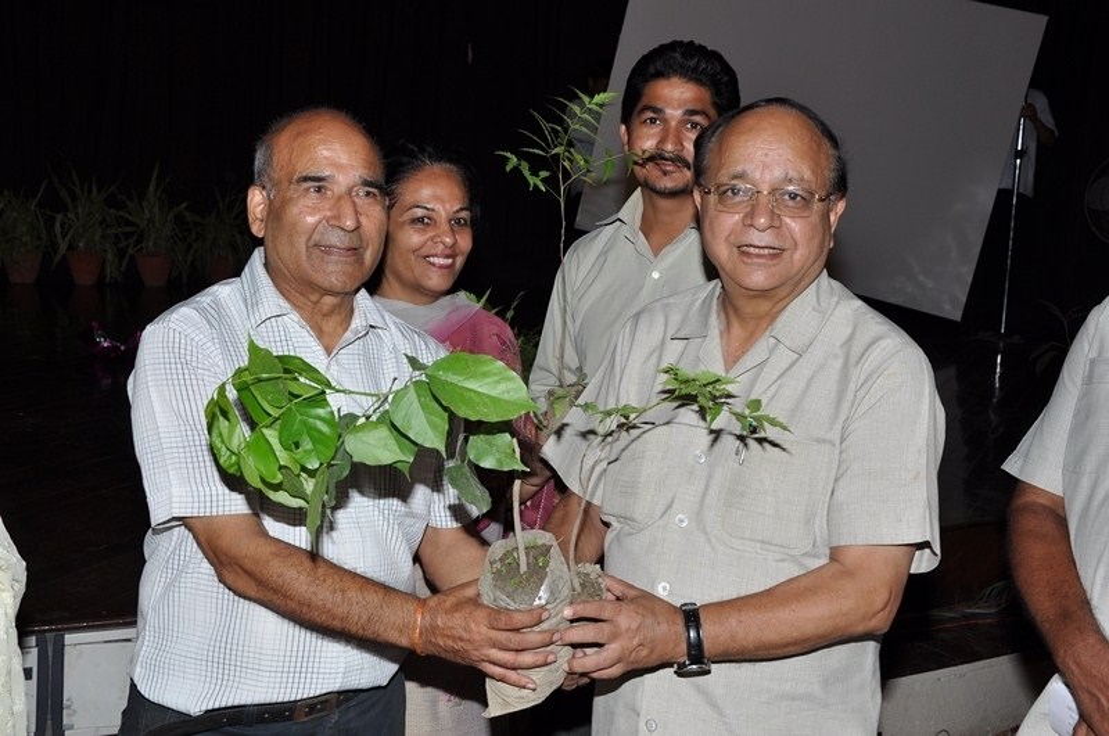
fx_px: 1477
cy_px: 368
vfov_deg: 28.0
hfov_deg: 41.2
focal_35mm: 48
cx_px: 554
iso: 250
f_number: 9
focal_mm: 32
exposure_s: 1/125
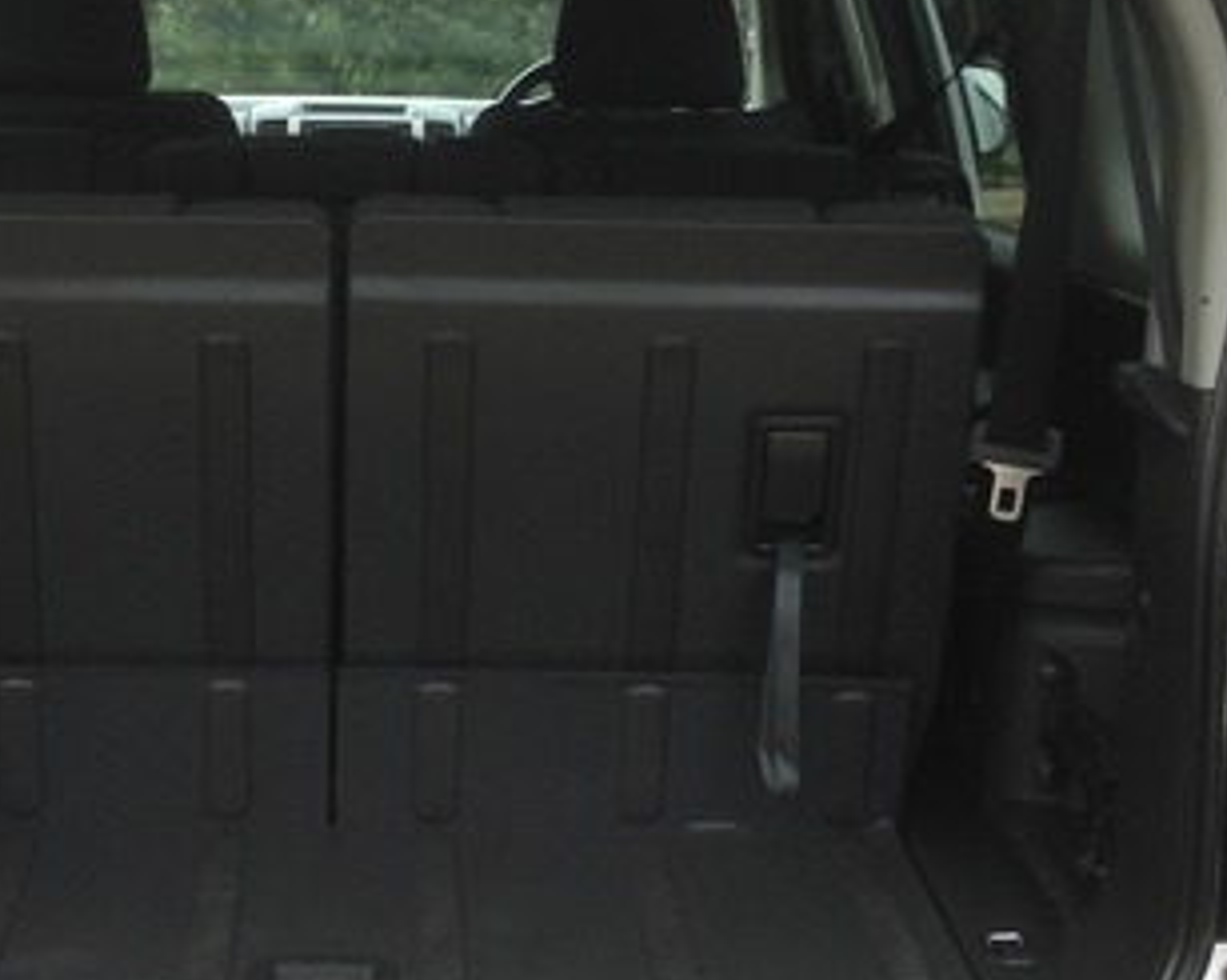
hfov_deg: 22.7
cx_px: 448
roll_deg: -1.9
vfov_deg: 18.3
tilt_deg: -14.5
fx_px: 3048
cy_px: 496
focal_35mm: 84
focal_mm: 4.12
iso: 50
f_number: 2.4
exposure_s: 1/152
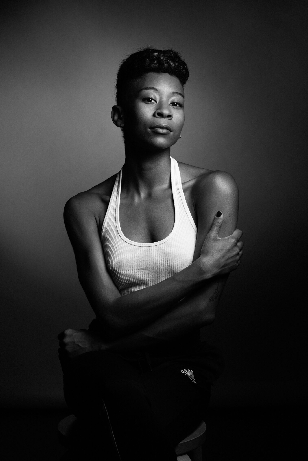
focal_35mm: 85
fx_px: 1091
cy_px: 230
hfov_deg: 16.1
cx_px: 154
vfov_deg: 23.9
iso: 500
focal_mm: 85
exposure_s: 1/250
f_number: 10
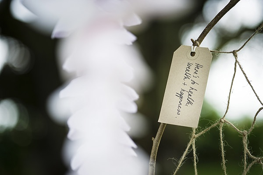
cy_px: 88
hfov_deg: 19.5
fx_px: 766
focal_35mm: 105
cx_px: 132
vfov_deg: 13.0
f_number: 3.2
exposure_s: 1/1600
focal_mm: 105
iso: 500
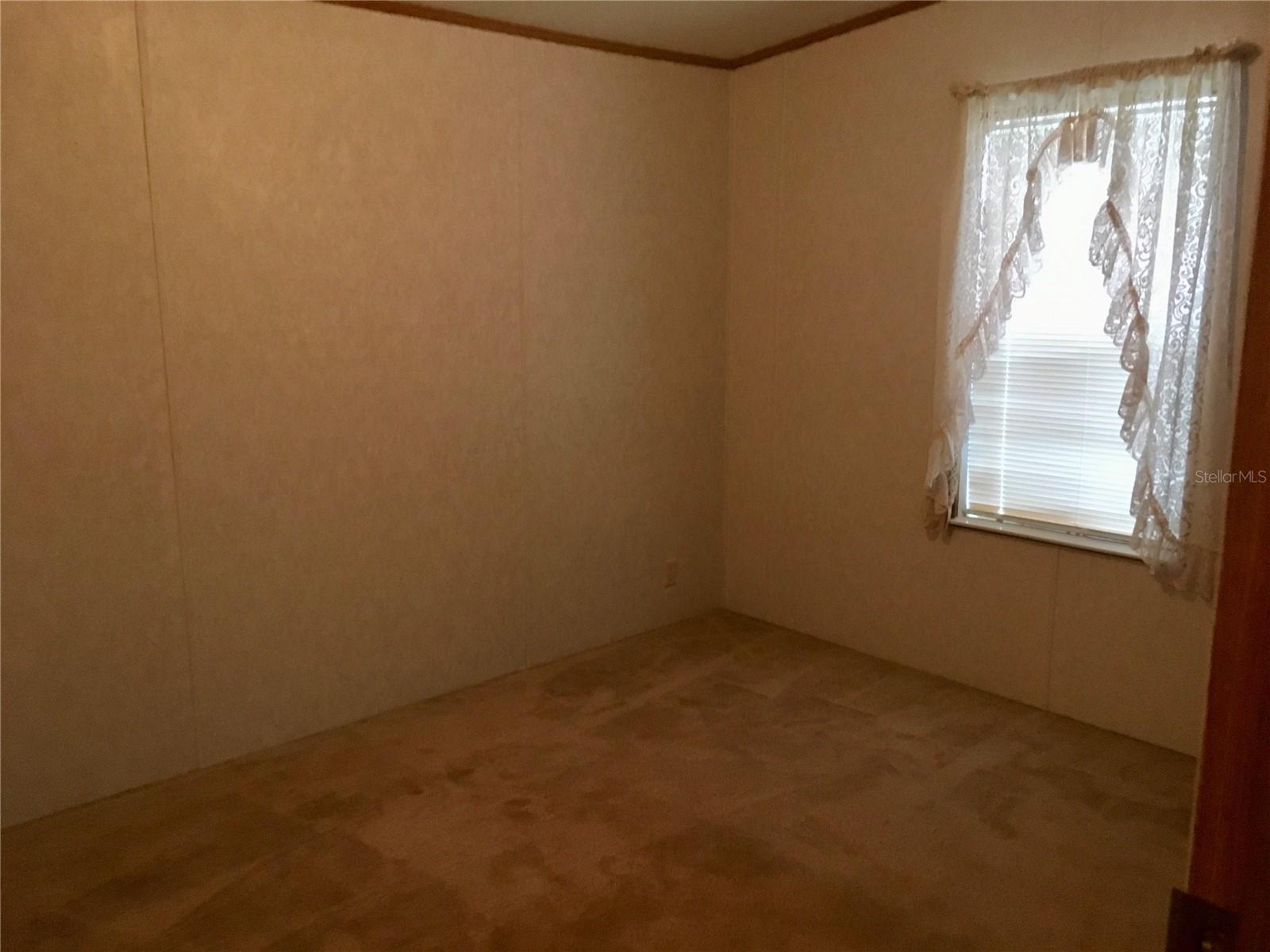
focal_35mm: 29
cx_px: 635
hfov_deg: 61.7
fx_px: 1064
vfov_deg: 48.2
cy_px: 476
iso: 200
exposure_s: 1/30
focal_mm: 4.15
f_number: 2.2
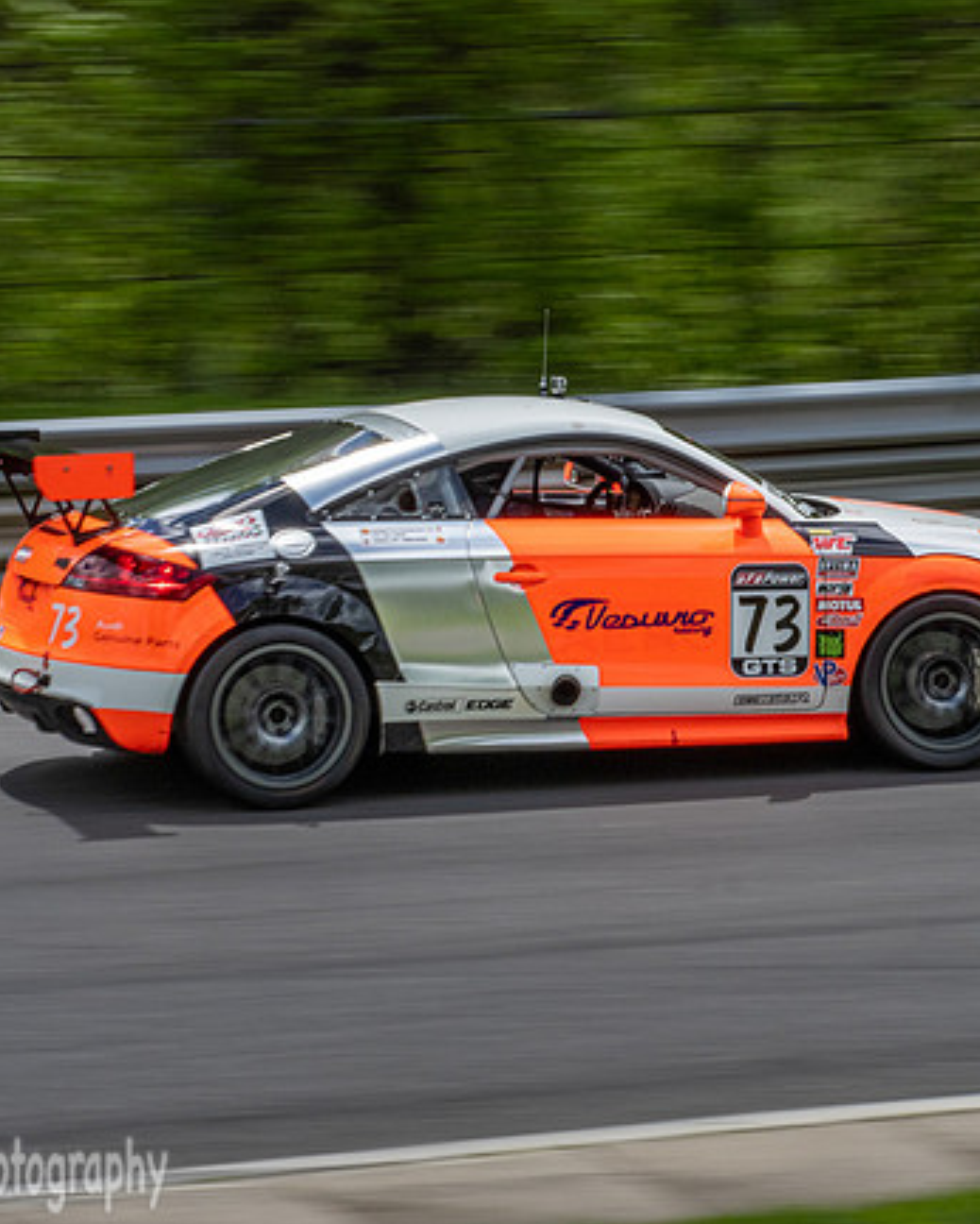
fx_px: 4746
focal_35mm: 131
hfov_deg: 11.8
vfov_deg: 14.7
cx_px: 586
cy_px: 613
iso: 320
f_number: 22
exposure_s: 1/125
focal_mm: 50
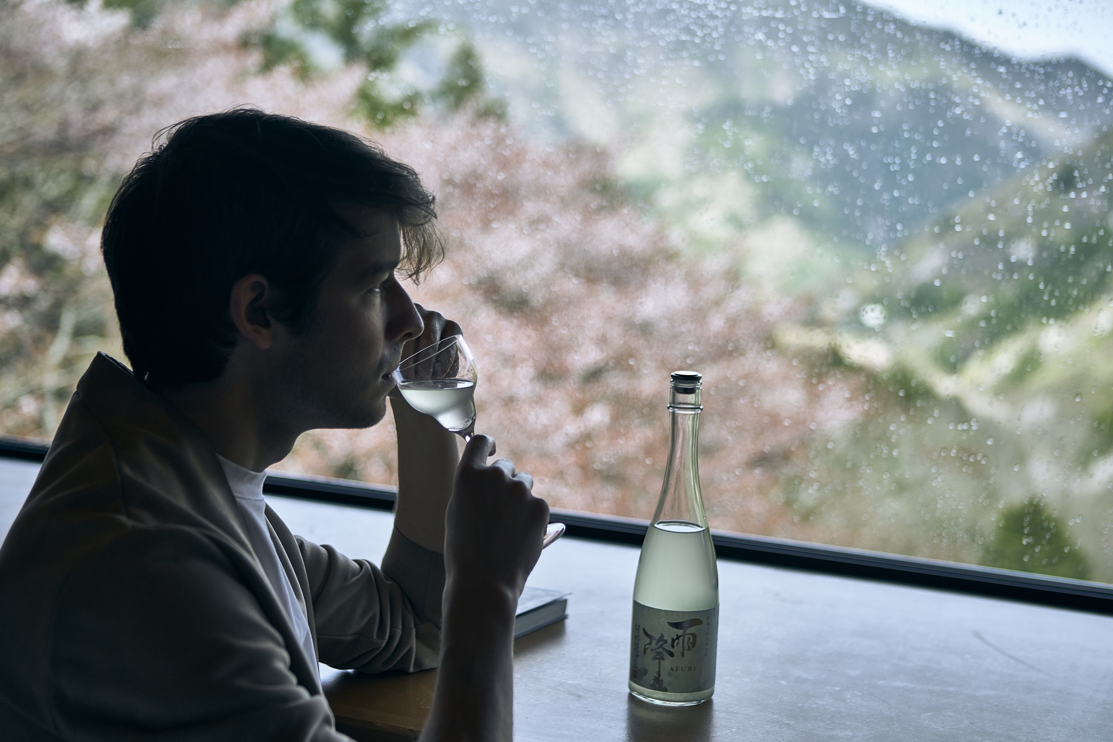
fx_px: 1670
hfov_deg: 36.9
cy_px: 380
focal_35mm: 54
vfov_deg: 25.1
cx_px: 538
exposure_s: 1/500
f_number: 2.8
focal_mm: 52
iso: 100
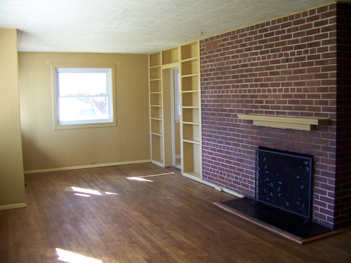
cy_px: 132
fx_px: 365
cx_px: 176
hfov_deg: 51.4
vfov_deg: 39.7
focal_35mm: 36
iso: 200
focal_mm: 5.85
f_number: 2.8
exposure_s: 1/30
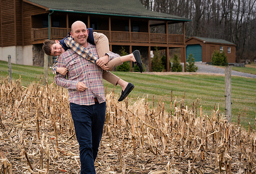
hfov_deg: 18.5
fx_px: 786
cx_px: 98
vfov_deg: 12.6
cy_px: 63
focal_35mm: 110
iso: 320
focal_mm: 85
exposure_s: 1/500
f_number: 5.6
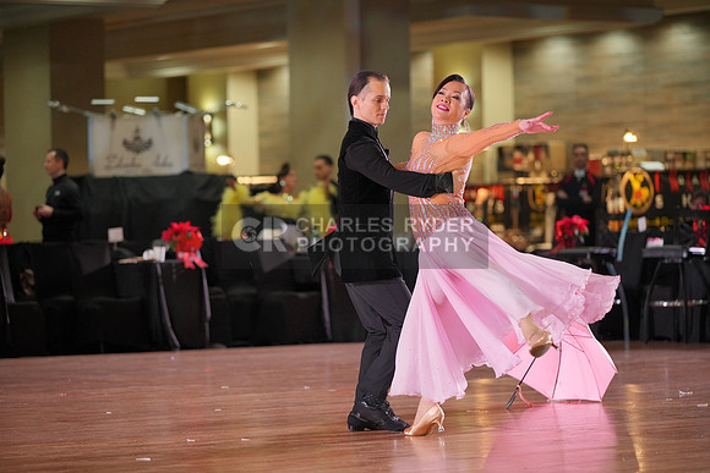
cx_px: 355
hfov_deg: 14.8
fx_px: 2742
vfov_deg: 9.9
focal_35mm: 139
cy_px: 236
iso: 1250
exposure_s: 1/400
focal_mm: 139
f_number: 2.8
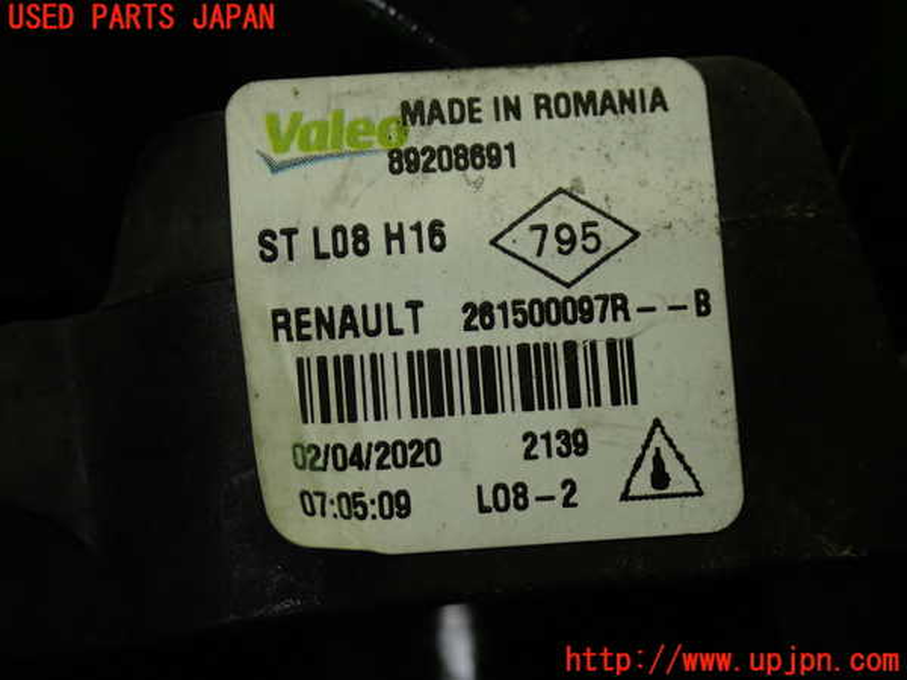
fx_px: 1860
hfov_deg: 27.4
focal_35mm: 71
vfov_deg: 20.7
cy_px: 340
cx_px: 454
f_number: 3.9
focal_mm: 12.73
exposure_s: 1/60
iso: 250
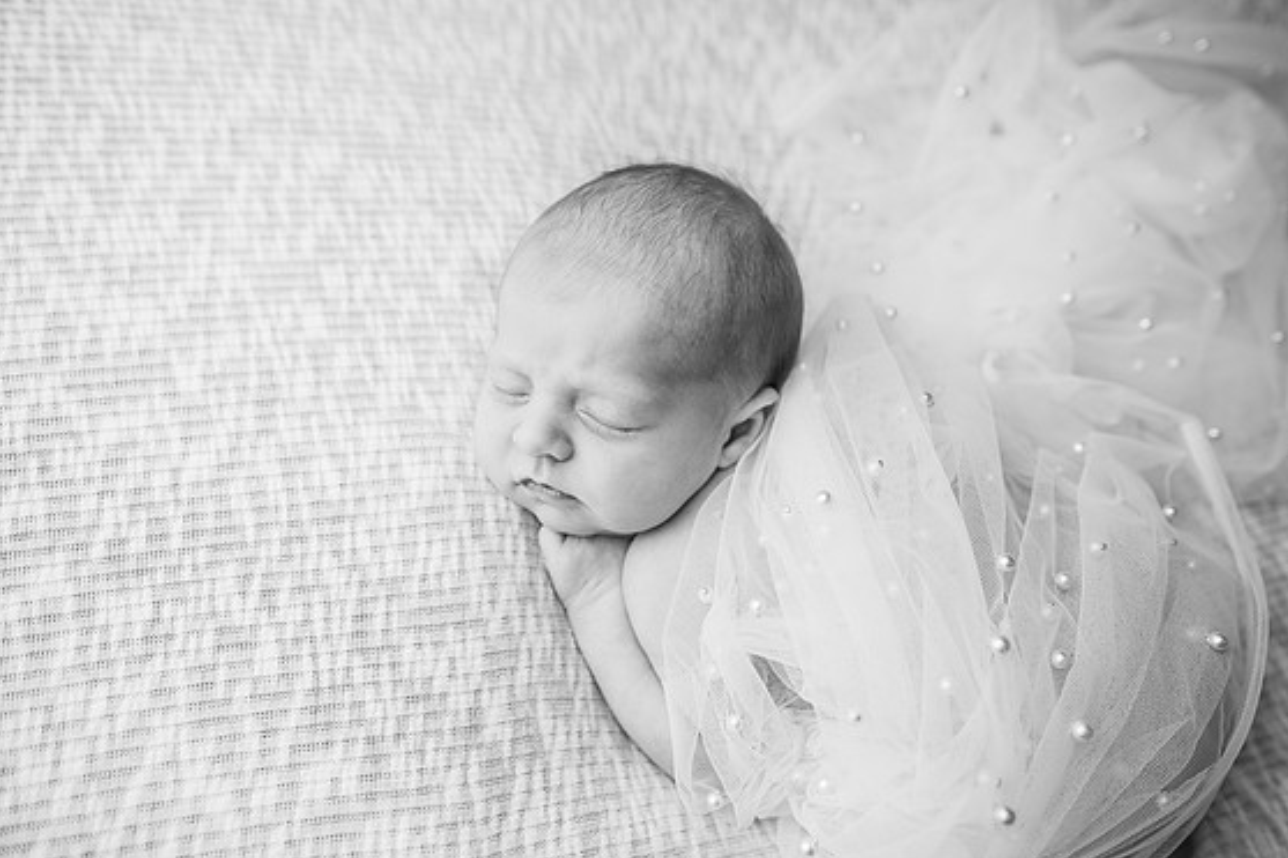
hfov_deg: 71.5
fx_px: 894
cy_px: 427
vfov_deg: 51.3
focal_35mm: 25
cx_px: 661
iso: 100
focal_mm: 24
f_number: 2.8
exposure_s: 1/200
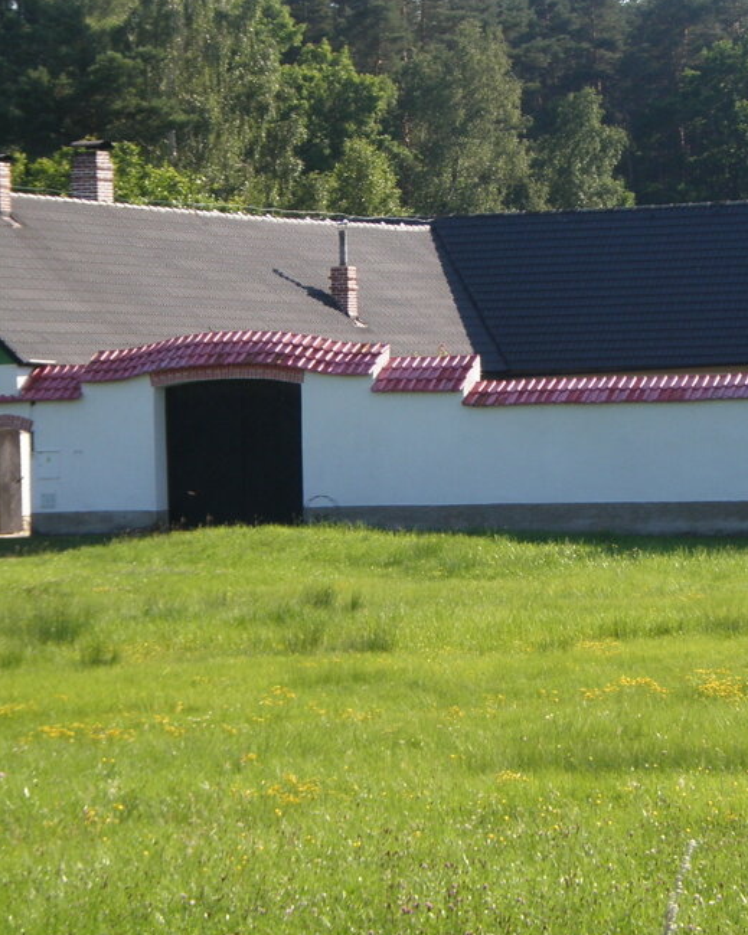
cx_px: 471
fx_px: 4346
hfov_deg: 9.8
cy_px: 412
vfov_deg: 12.3
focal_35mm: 157
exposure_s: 1/250
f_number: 4.3
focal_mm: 15.7
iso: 50
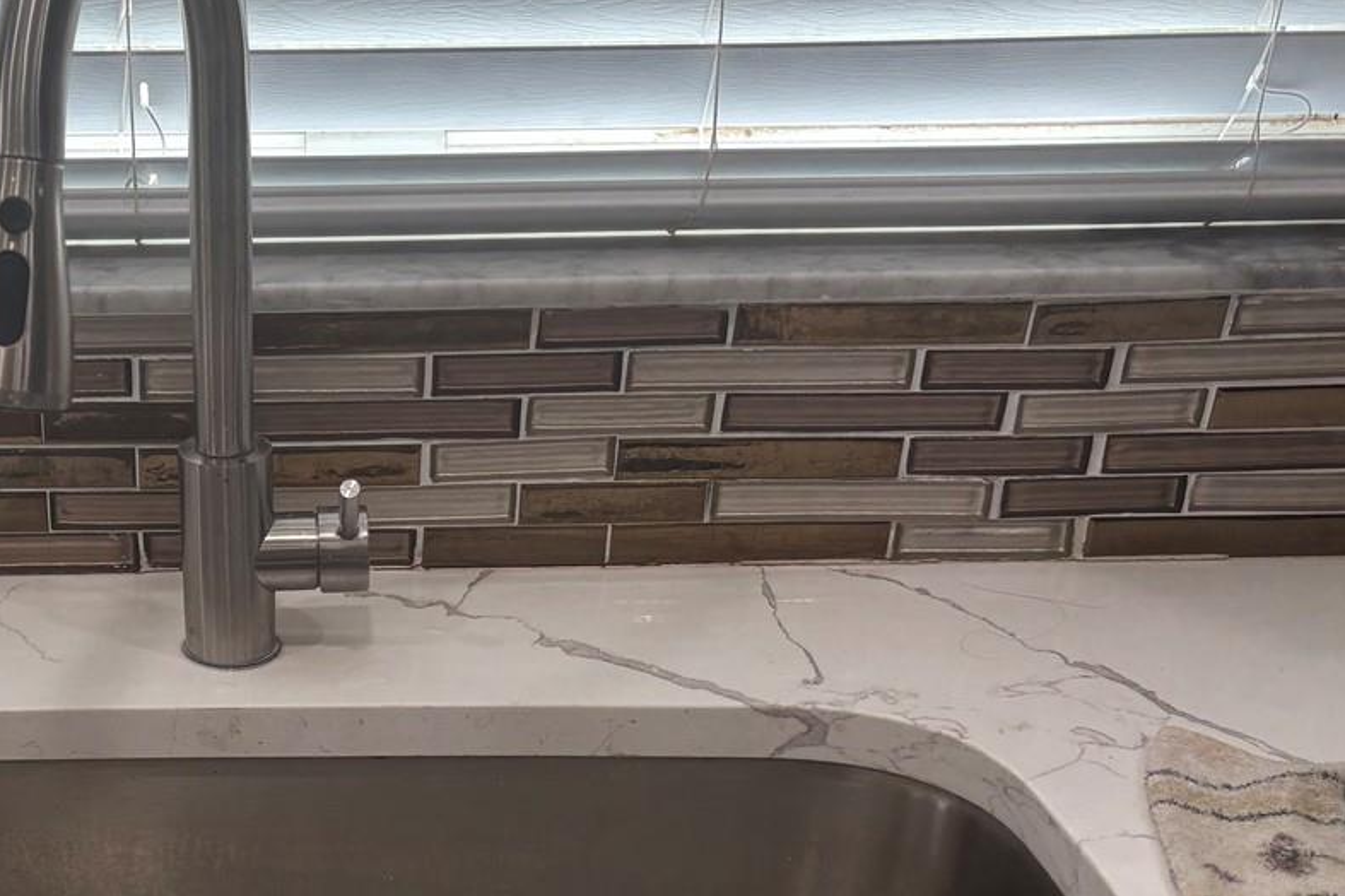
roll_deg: -0.3
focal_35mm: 55
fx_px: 2054
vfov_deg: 24.1
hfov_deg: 34.7
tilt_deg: -29.9
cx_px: 203
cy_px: 746
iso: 50
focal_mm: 5.96
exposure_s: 1/121
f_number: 1.6
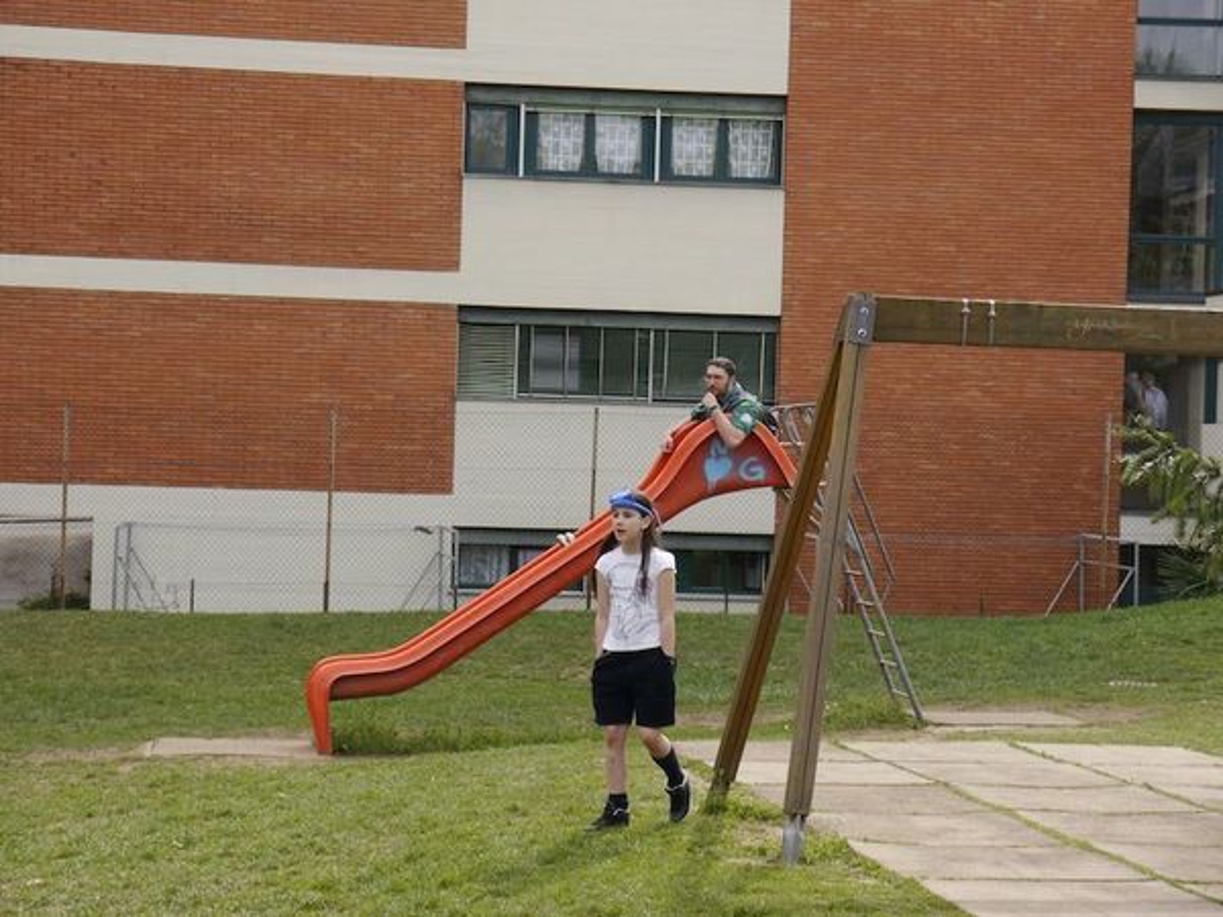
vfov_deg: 17.6
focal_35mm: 84
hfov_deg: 23.3
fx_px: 2968
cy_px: 458
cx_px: 612
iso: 160
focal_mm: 42
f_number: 7.1
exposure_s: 1/200
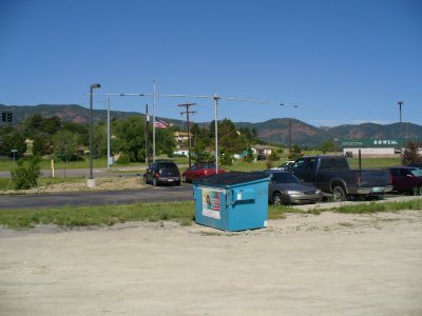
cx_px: 211
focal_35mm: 37
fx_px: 451
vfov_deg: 38.7
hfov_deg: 50.1
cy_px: 158
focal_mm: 6.1
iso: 80
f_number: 5.6
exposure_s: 1/500
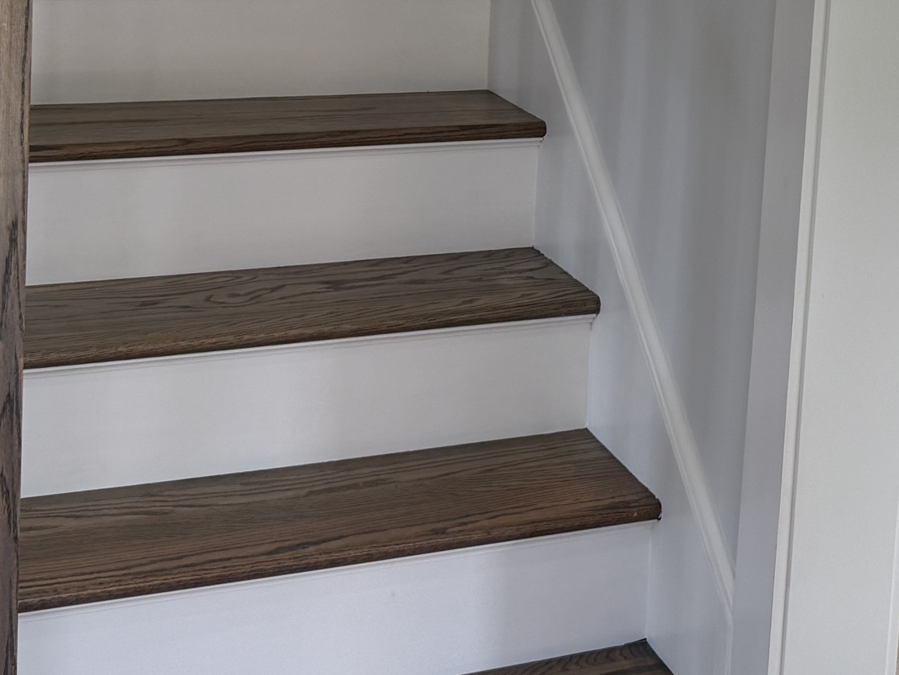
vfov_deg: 21.3
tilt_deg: -6.9
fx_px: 1714
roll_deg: -4.4
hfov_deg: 28.8
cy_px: -32
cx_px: 702
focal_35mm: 66
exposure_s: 1/263
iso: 100
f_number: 1.78
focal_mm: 6.76
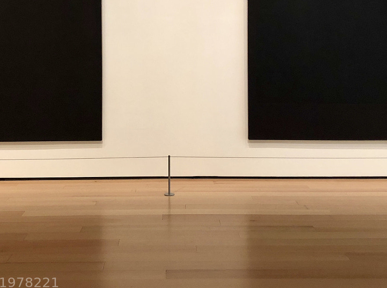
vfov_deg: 27.4
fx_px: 580
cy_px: 59
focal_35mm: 52
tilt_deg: +0.1
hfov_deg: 36.9
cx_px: 179
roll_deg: +0.0
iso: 80
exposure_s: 1/15
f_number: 1.8
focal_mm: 3.99
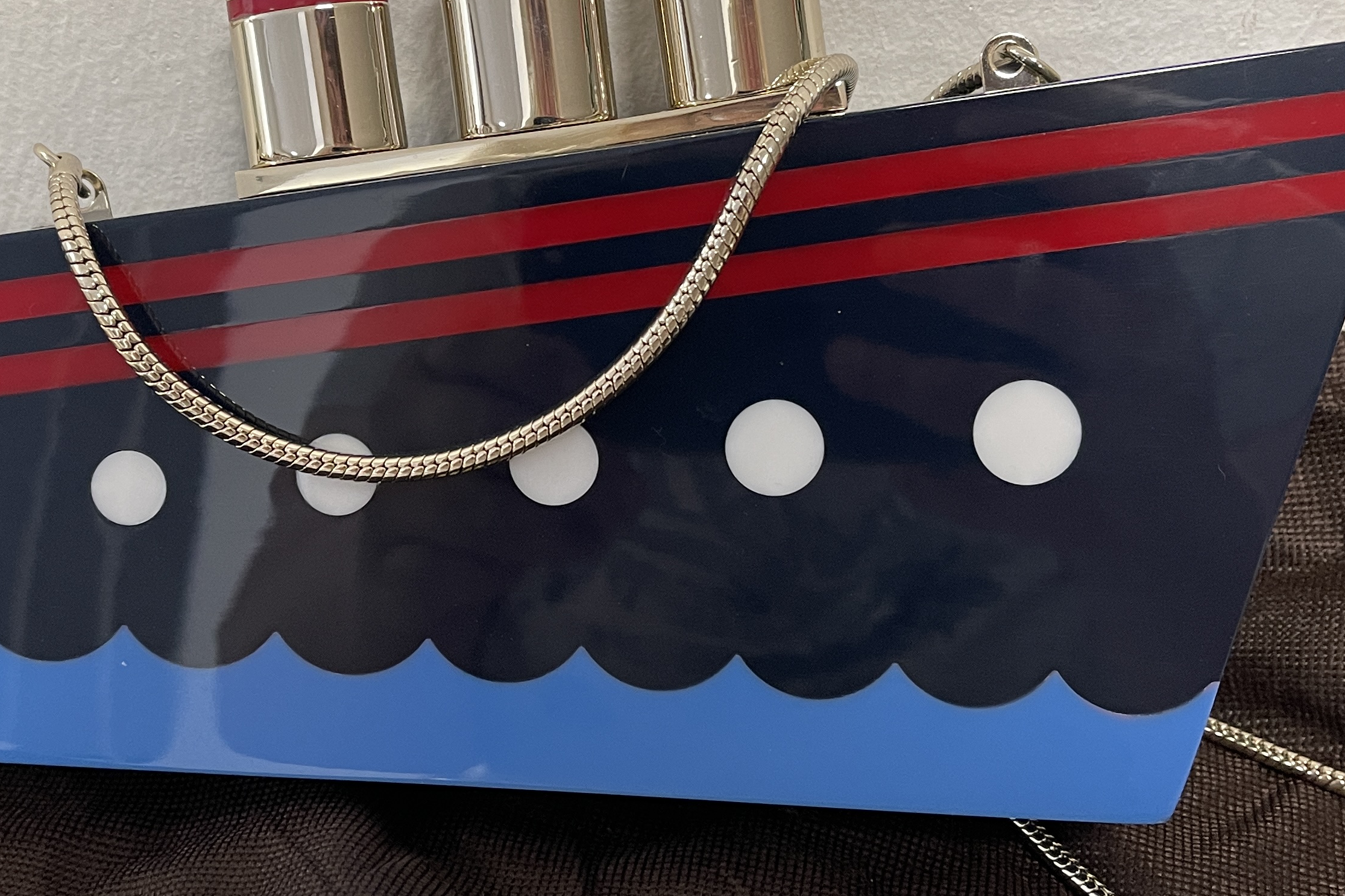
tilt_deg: -37.9
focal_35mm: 47
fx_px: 1756
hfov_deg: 41.6
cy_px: 389
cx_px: 505
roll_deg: -2.2
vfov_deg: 28.6
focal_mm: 5.1
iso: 200
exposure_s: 1/50
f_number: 1.6
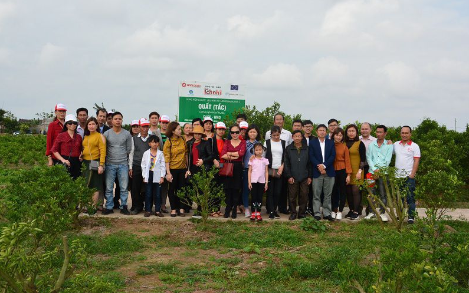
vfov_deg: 32.0
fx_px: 511
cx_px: 234
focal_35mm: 40
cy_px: 142
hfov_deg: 49.3
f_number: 11
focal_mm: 26
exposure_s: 1/125
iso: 200
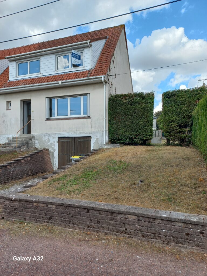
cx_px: 104
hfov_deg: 54.9
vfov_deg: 69.4
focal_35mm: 25
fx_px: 199
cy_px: 138
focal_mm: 4.6
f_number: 1.8
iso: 25
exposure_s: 1/345
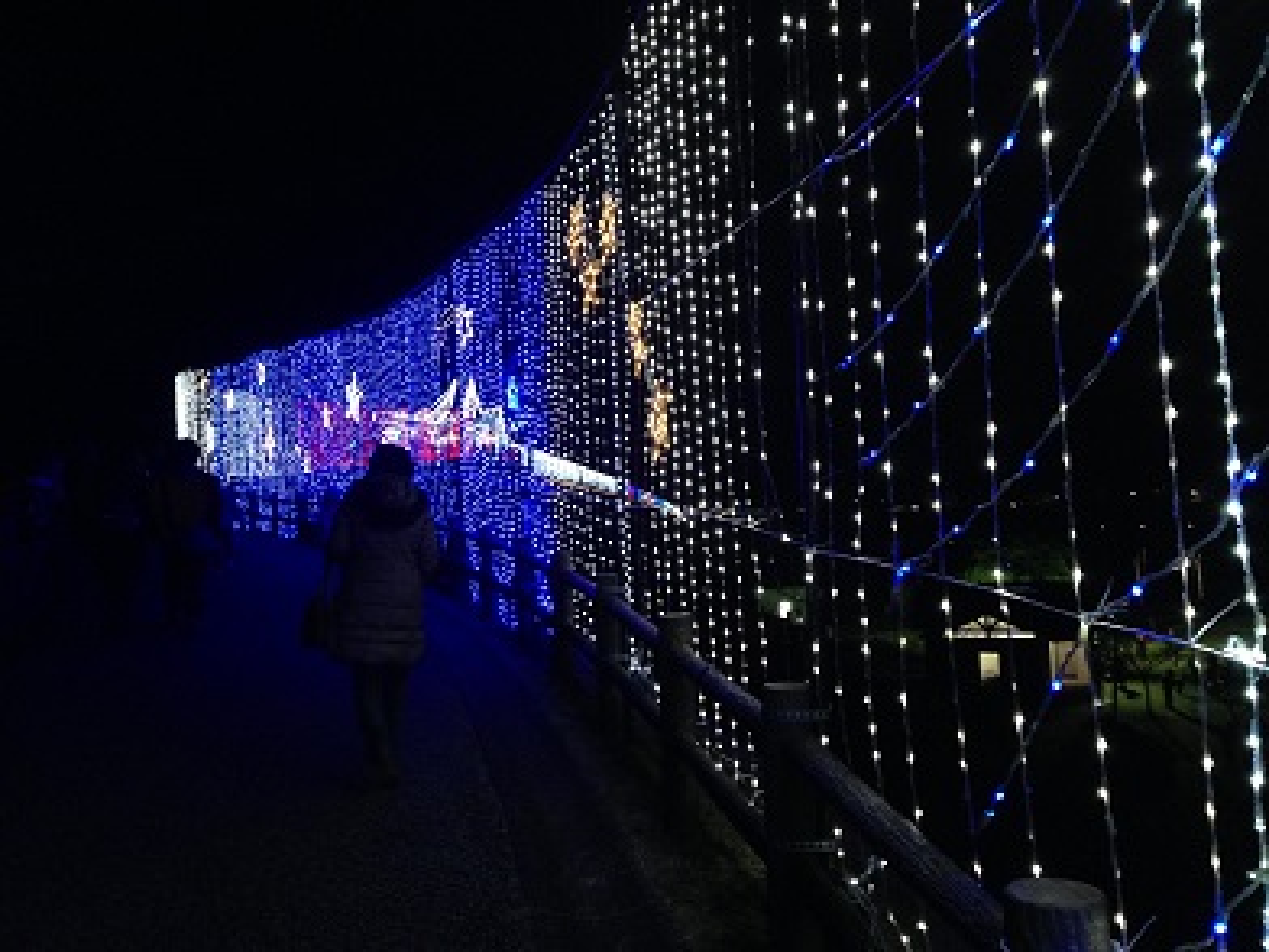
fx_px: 1210
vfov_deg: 42.9
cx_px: 634
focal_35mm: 33
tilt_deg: +2.7
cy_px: 476
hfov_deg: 55.4
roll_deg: +1.5
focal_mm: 4.12
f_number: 2.4
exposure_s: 1/20
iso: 320
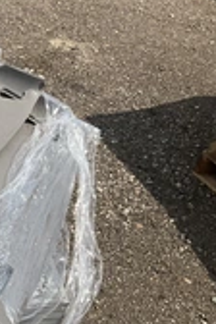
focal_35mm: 72
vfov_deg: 28.0
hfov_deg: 16.2
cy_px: 185
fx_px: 648
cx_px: -162
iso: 25
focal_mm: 3
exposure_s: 1/2320
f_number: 1.8
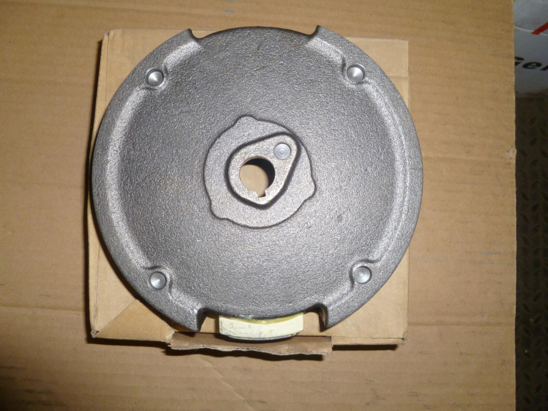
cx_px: 274
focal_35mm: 28
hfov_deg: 63.4
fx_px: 443
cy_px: 206
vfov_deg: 49.7
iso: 160
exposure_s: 1/30
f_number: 3.3
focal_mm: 5
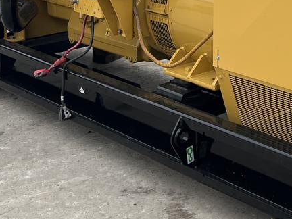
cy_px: -36
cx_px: 278
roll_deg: +0.2
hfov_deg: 24.4
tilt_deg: -6.0
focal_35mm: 77
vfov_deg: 18.3
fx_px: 650
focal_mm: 5.7
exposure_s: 1/1280
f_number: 1.5
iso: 50
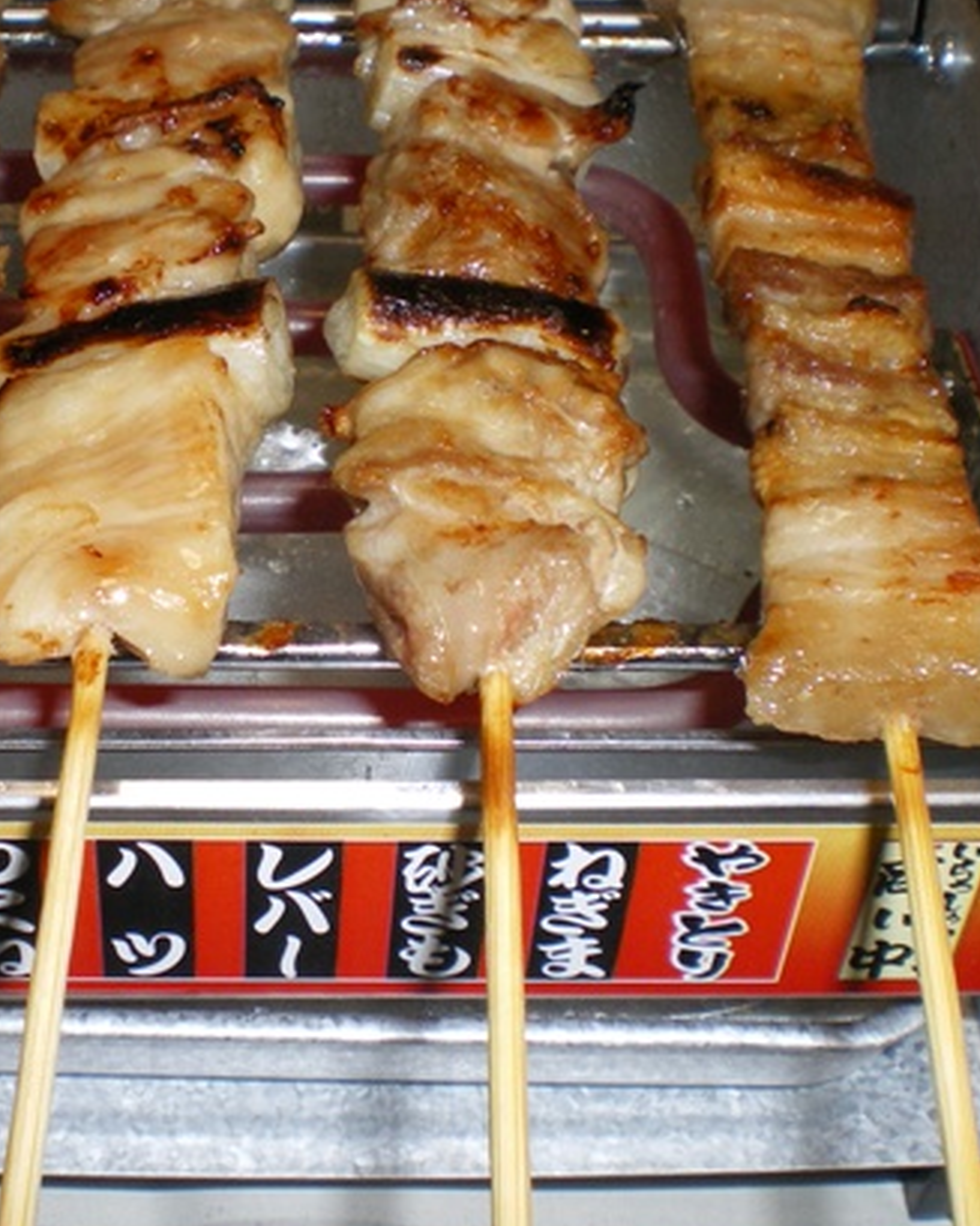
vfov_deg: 32.4
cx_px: 300
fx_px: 2104
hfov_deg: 26.0
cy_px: 516
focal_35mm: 58
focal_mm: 6.3
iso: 200
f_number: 4.6
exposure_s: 1/50
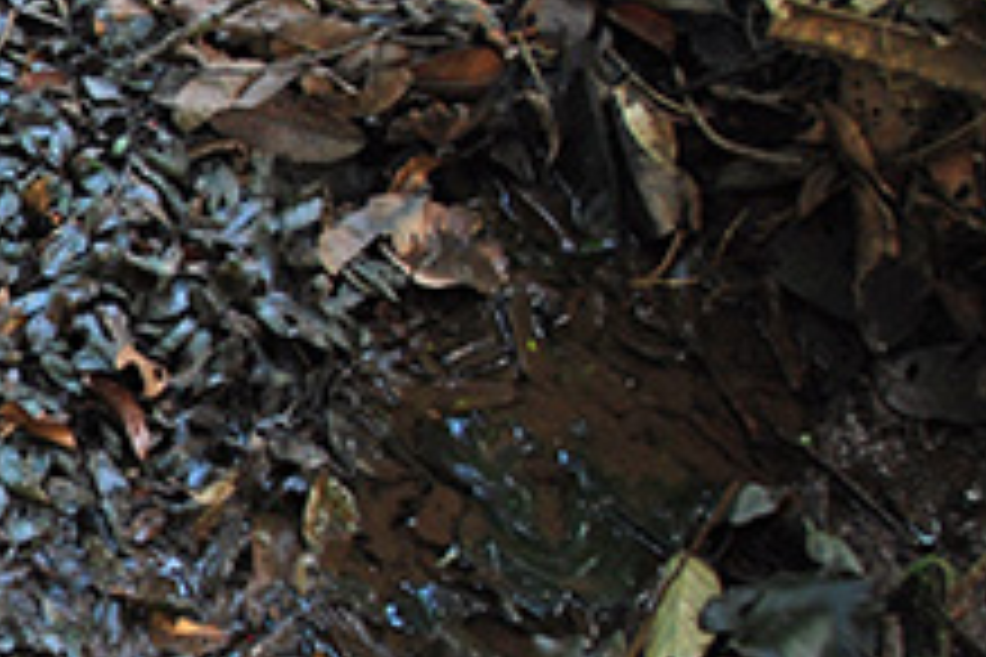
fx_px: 2273
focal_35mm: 83
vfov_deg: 16.4
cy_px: 450
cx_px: -459
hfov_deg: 21.0
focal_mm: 18
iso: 400
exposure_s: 1/50
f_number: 3.5
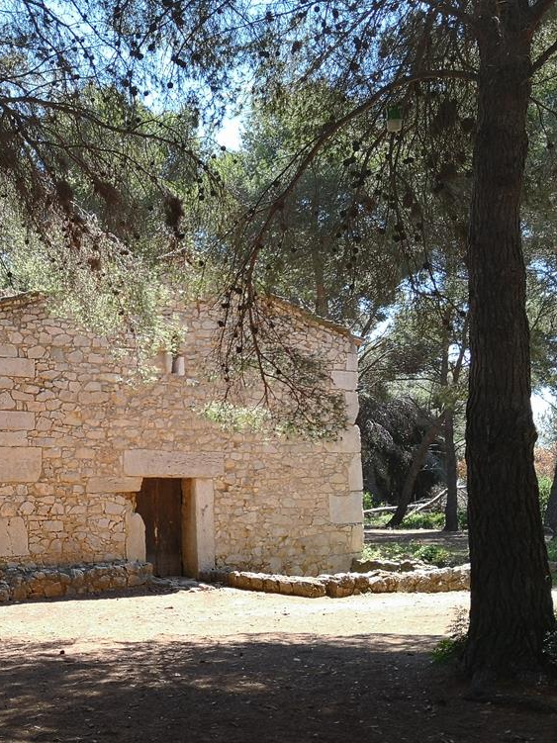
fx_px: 966
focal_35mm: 45
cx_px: 84
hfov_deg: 31.1
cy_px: 379
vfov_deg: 42.1
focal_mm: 3.95
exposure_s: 1/375
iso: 50
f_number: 1.6
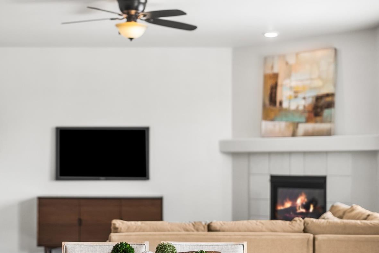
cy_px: 156
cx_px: 154
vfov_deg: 20.0
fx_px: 716
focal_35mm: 68
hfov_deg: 29.6
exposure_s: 1/4000
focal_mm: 50
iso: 200
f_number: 1.8
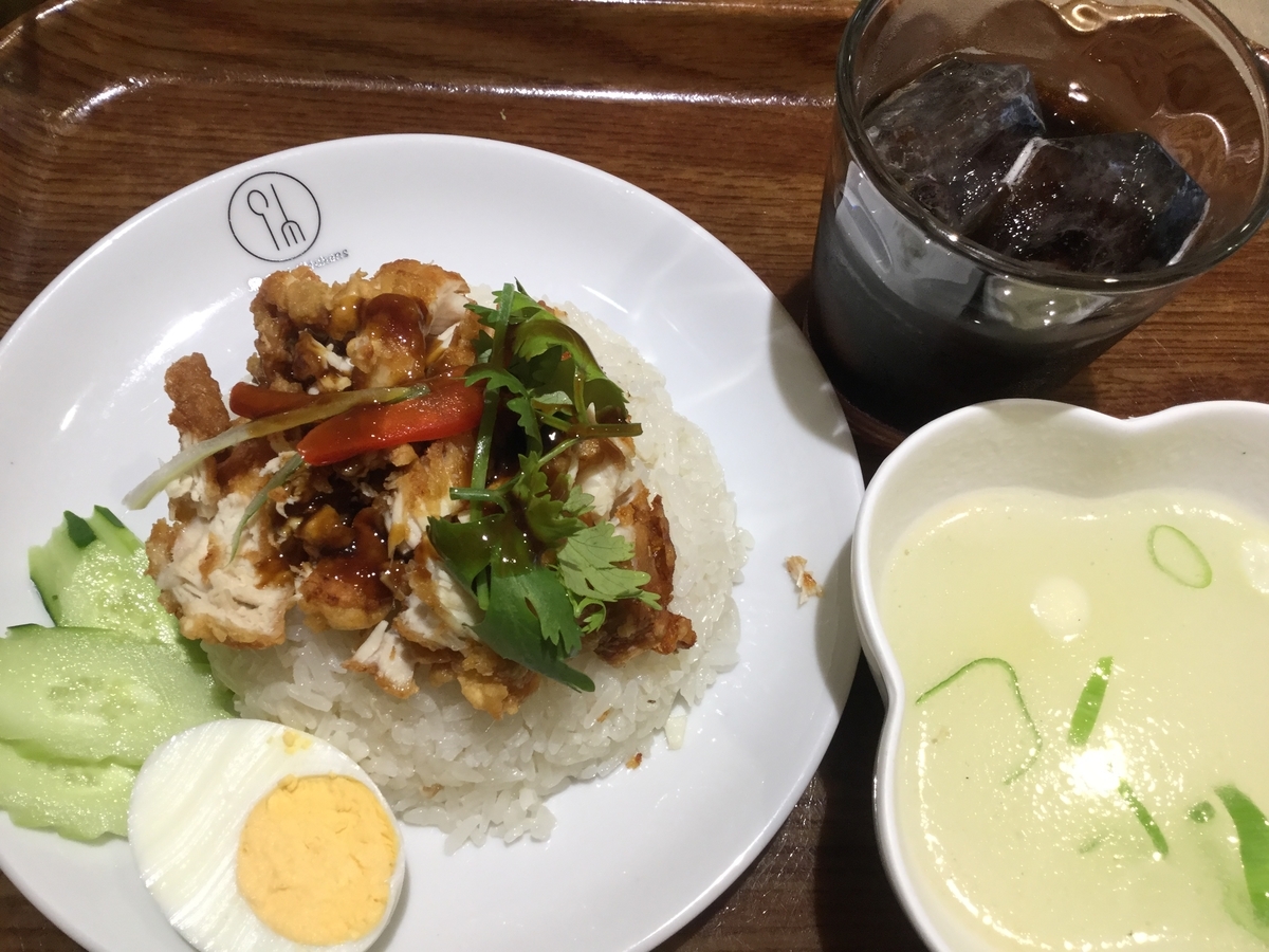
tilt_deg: -68.7
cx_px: 634
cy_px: 476
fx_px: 1136
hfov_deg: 58.4
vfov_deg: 45.4
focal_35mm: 31
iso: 64
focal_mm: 3.3
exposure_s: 1/30
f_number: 2.4
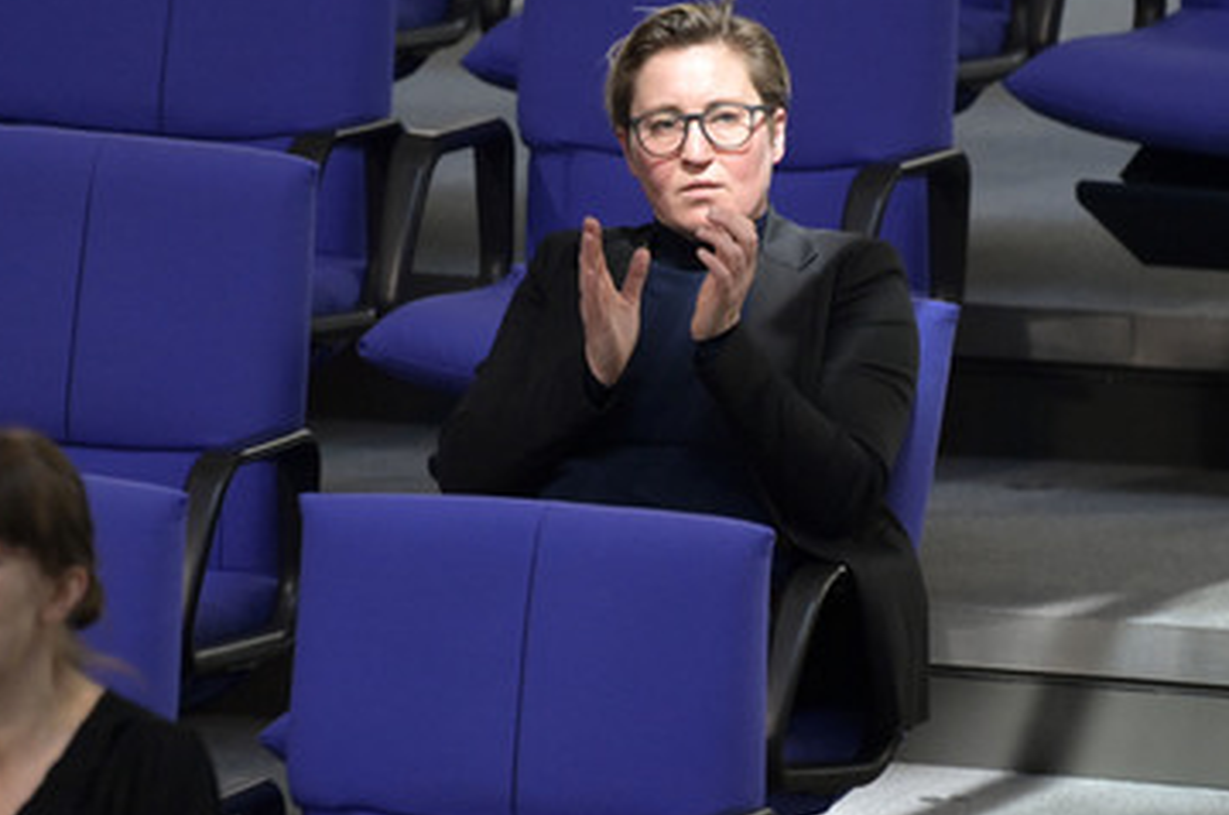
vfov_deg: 2.2
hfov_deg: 3.3
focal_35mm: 629
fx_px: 21435
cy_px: 377
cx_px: 666
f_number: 5.6
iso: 8000
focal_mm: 500
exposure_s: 1/500
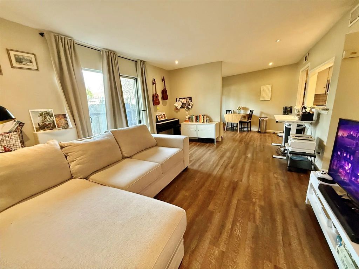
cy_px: 134
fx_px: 145
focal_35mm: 14
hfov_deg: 102.1
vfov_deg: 85.7
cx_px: 180
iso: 400
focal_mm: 2.22
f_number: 2.2
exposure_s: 1/60
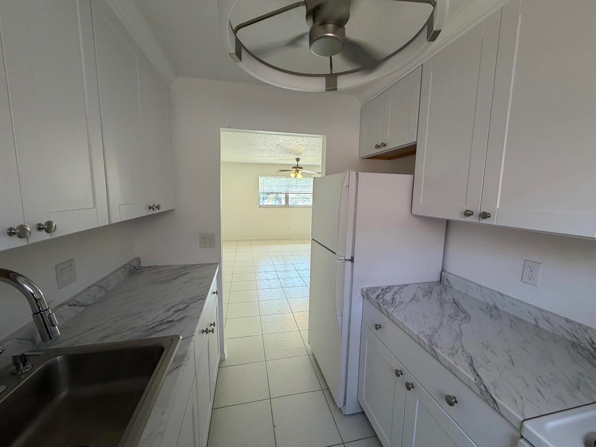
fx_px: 241
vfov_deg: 85.7
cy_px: 224
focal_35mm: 14
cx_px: 298
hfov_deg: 102.1
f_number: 2.2
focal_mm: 2.22
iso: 160
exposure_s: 1/120
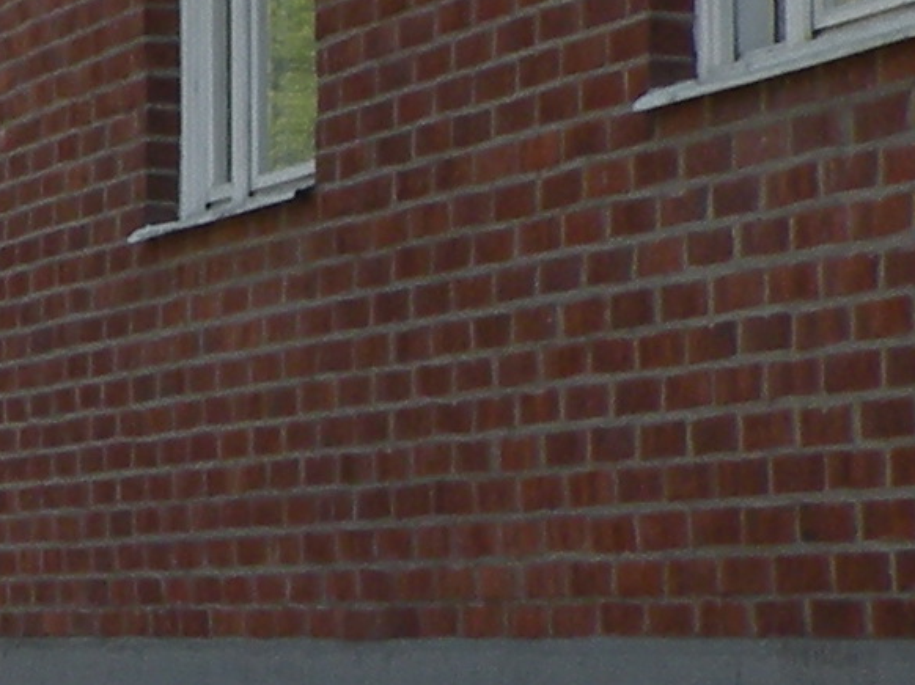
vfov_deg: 7.1
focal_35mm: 207
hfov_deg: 9.5
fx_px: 5469
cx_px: 24
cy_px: -332
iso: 64
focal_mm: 5.8
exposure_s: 1/360
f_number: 3.2
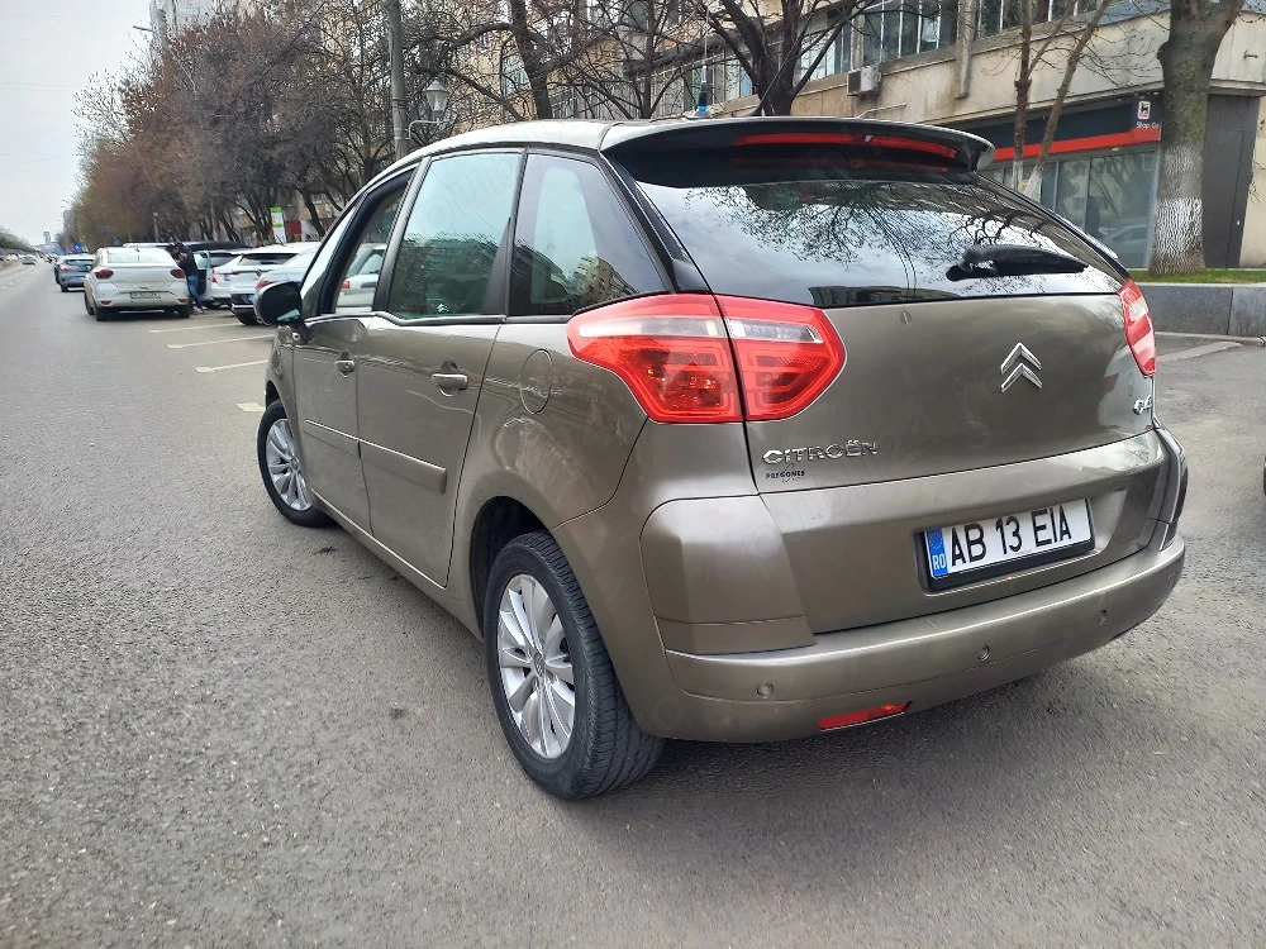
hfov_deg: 69.4
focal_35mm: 25
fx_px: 914
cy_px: 474
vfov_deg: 54.9
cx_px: 633
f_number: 1.8
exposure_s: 1/244
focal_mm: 4.65
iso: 50
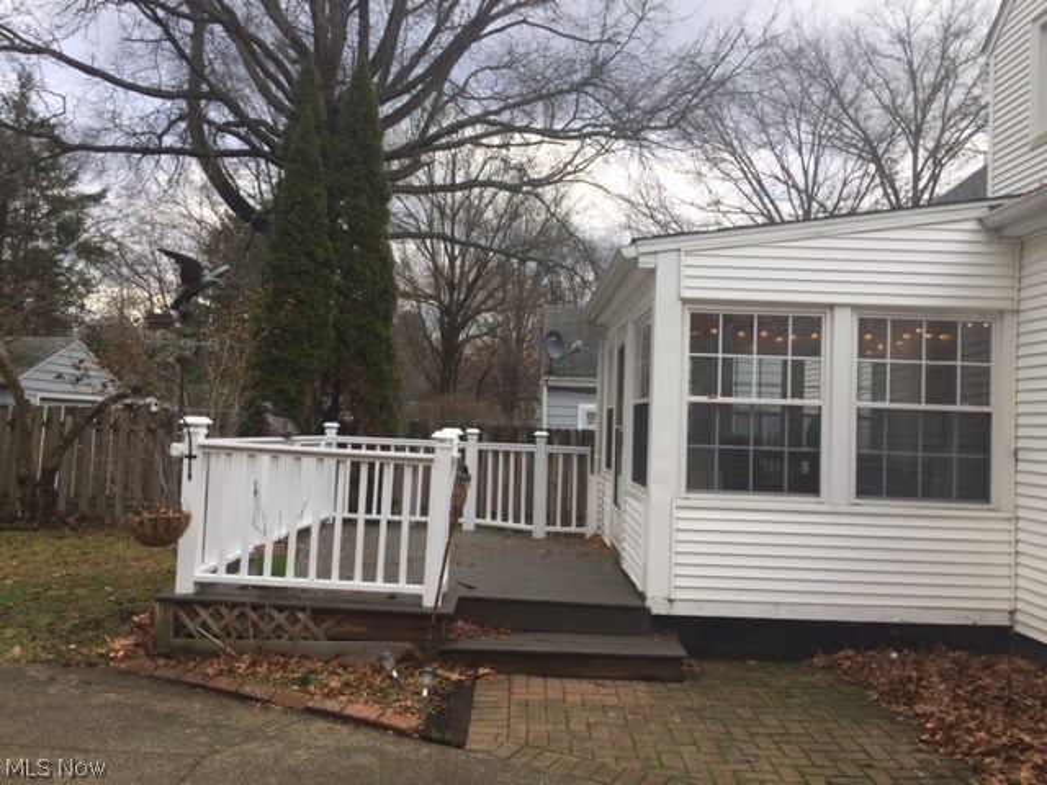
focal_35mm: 29
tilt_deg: +1.2
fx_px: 877
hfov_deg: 61.7
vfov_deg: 48.2
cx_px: 524
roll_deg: -4.2
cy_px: 392
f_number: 2.2
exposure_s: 1/425
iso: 32
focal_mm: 4.15
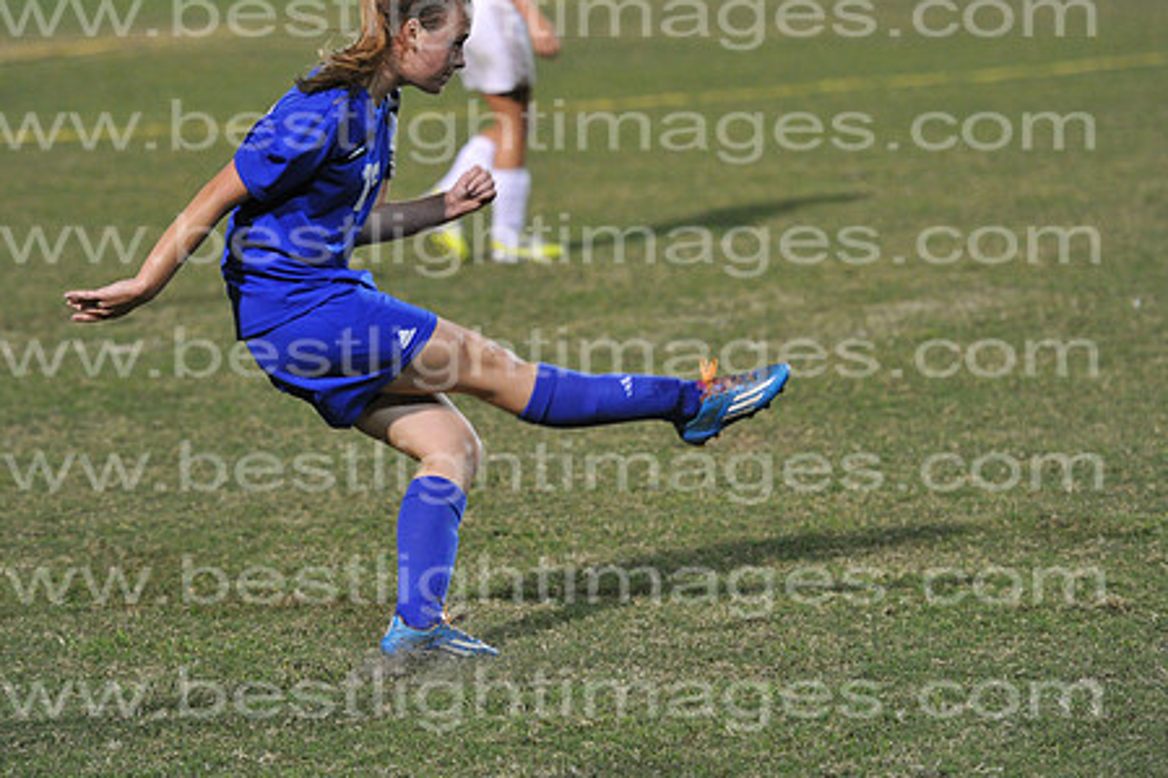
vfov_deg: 7.6
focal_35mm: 181
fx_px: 5870
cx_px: 518
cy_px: 302
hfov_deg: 11.4
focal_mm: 140
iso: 5000
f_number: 3.2
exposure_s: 1/400
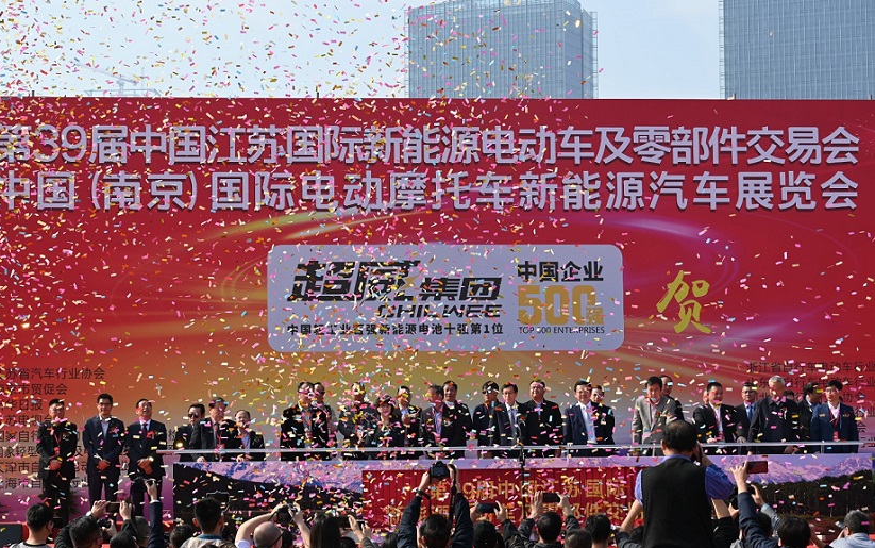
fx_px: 1837
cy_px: 260
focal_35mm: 77
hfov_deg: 26.8
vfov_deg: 17.0
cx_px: 435
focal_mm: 50
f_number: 7.1
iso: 100
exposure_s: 1/400
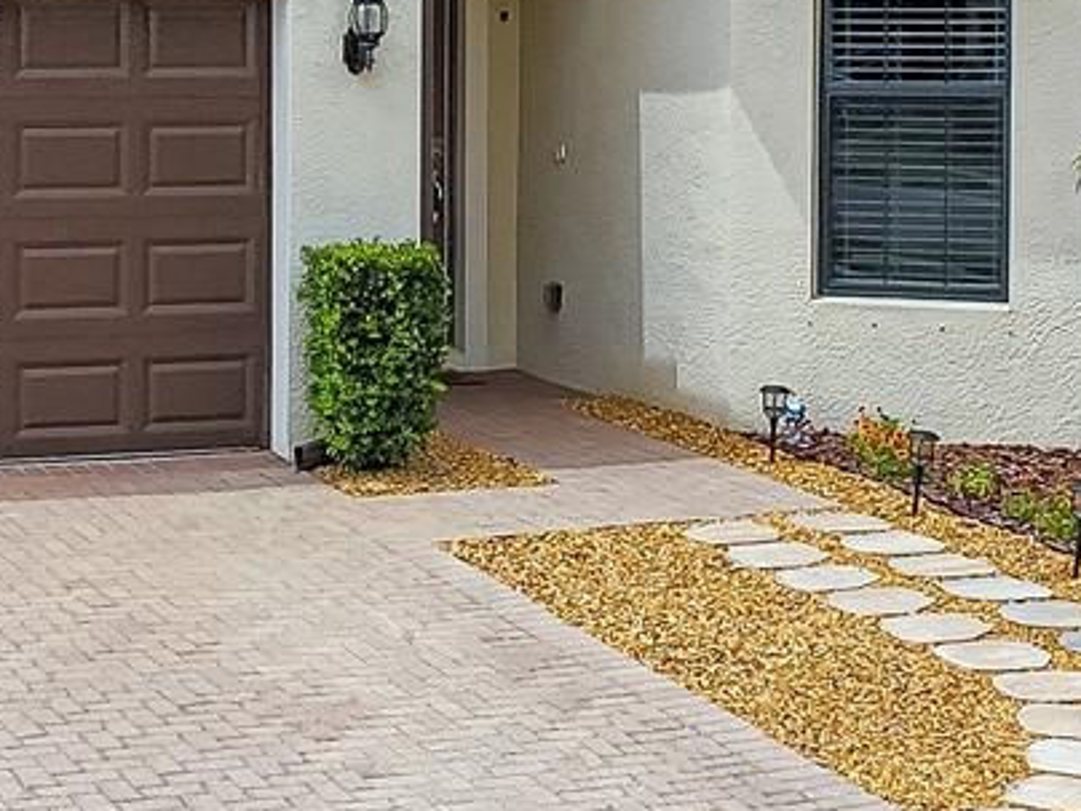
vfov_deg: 15.4
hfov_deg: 20.6
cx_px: 345
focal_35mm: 95
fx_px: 2967
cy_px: 67
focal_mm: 4.55
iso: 100
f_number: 2.8
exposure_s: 1/1000
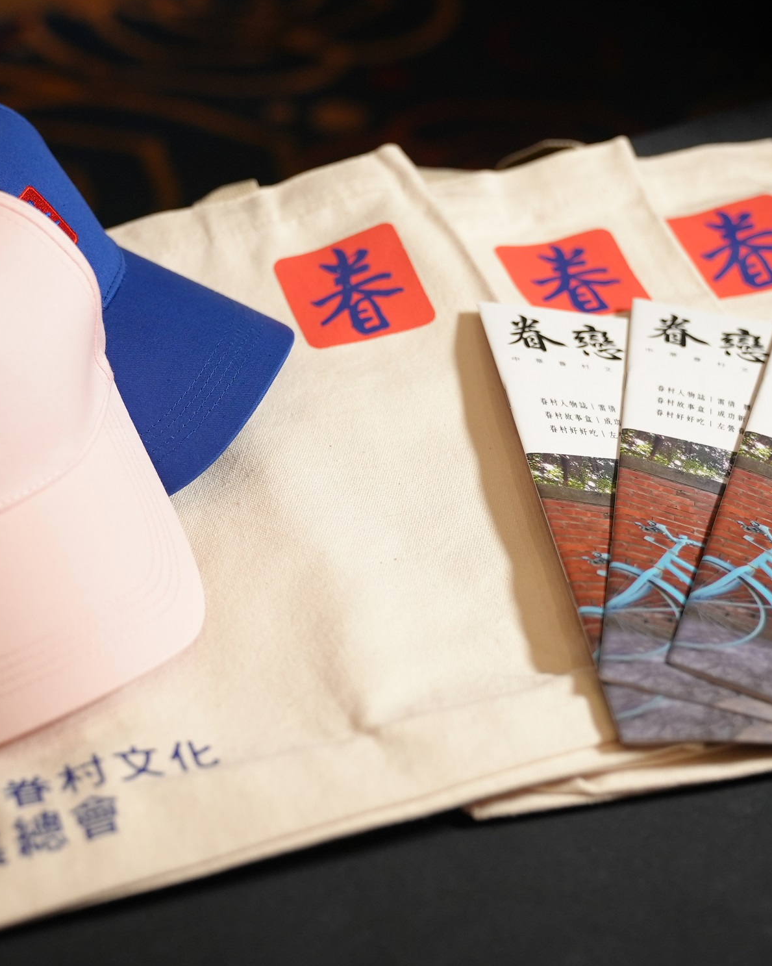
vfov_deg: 32.5
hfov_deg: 26.1
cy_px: 482
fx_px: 1657
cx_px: 281
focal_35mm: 58
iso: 1600
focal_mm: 41
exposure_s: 1/250
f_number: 2.8
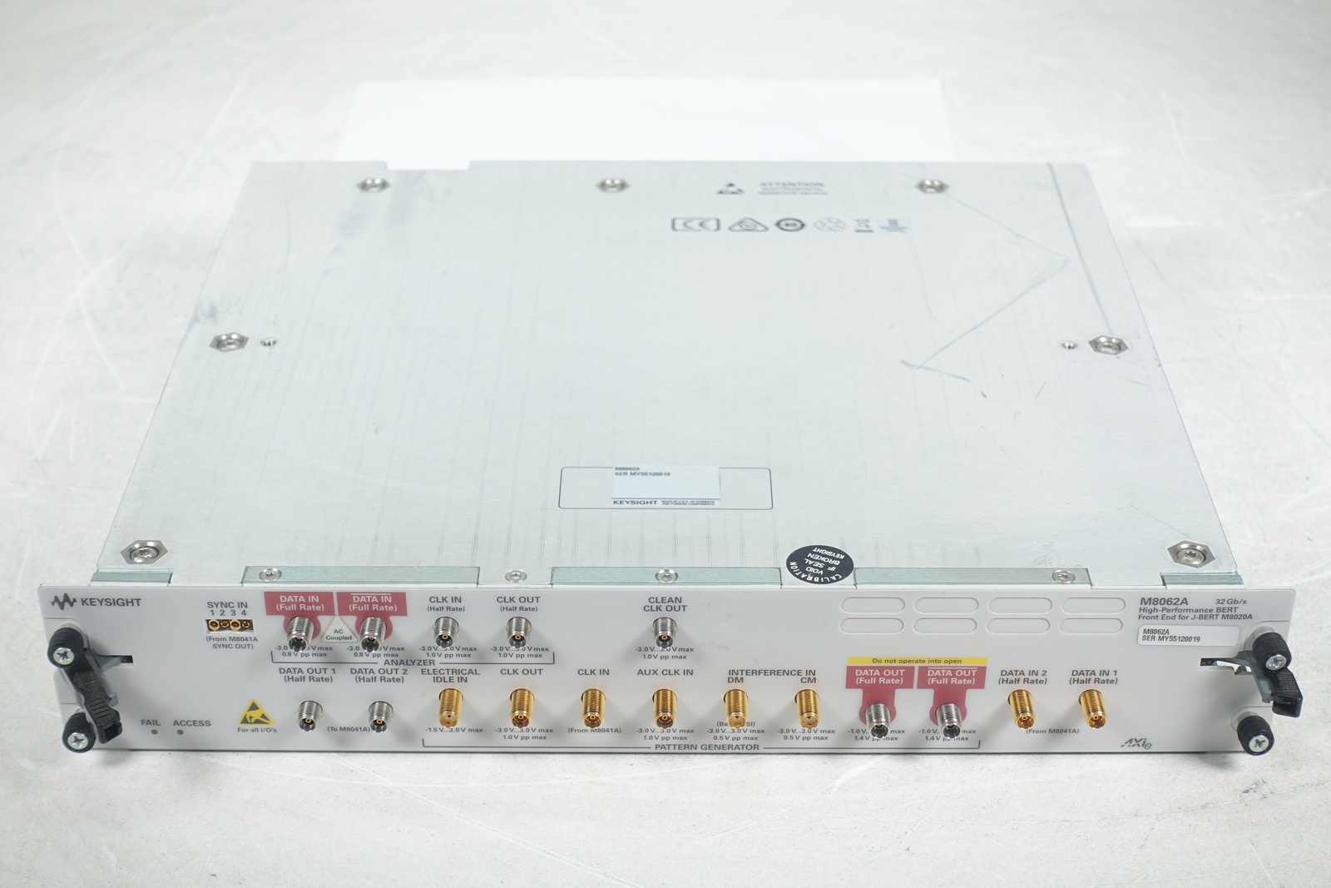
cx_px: 666
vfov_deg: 21.2
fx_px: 2366
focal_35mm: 64
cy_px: 444
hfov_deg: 31.4
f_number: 4
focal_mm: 23.34
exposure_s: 1/160
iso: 125
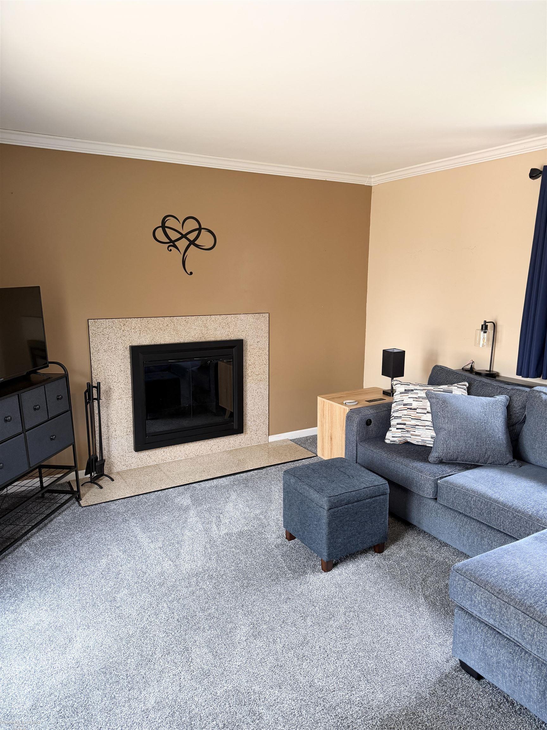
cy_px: 365
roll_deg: -0.7
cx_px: 274
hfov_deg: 56.8
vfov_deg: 71.6
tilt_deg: -10.3
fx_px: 506
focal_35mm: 24
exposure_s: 1/121
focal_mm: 6.76
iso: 200
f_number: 1.78
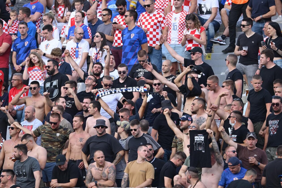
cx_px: 141
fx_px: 4701
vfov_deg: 2.3
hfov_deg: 3.4
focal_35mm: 600
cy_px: 94
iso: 500
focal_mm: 400
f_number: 2.8
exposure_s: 1/2500
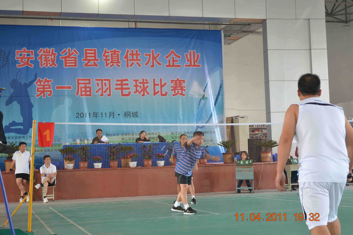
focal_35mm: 60
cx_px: 176
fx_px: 588
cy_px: 118
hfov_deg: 33.4
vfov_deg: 22.6
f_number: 5.3
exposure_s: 1/25
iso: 400
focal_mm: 40
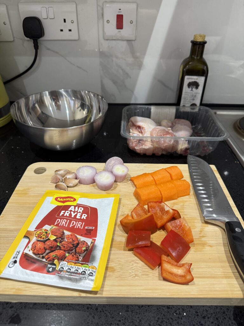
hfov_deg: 56.8
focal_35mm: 24
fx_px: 226
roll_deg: -0.8
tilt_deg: -35.1
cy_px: 163
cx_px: 122
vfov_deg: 71.6
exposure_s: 1/100
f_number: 1.78
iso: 160
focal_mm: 6.76
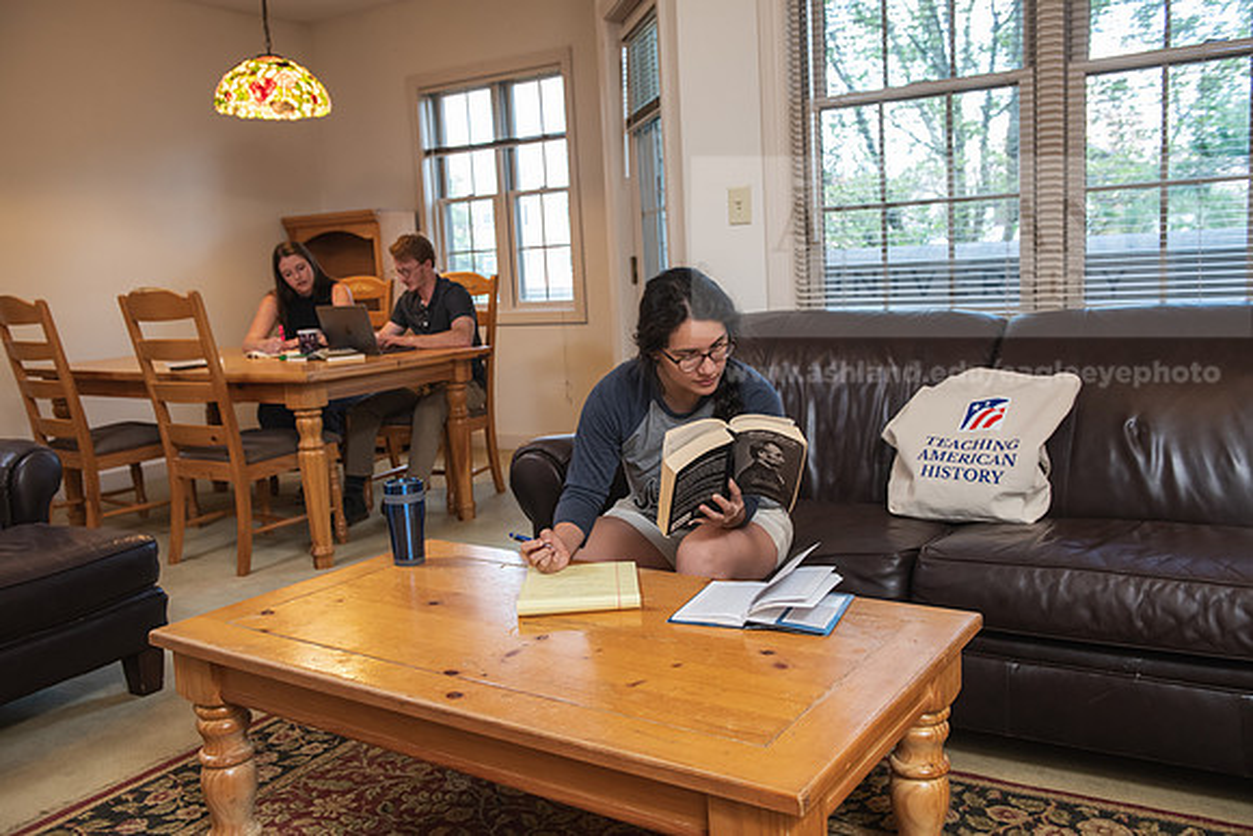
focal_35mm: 32
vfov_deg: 41.1
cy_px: 418
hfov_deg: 58.7
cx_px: 626
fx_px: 1114
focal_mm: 32
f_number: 4.5
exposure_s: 1/80
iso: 1250
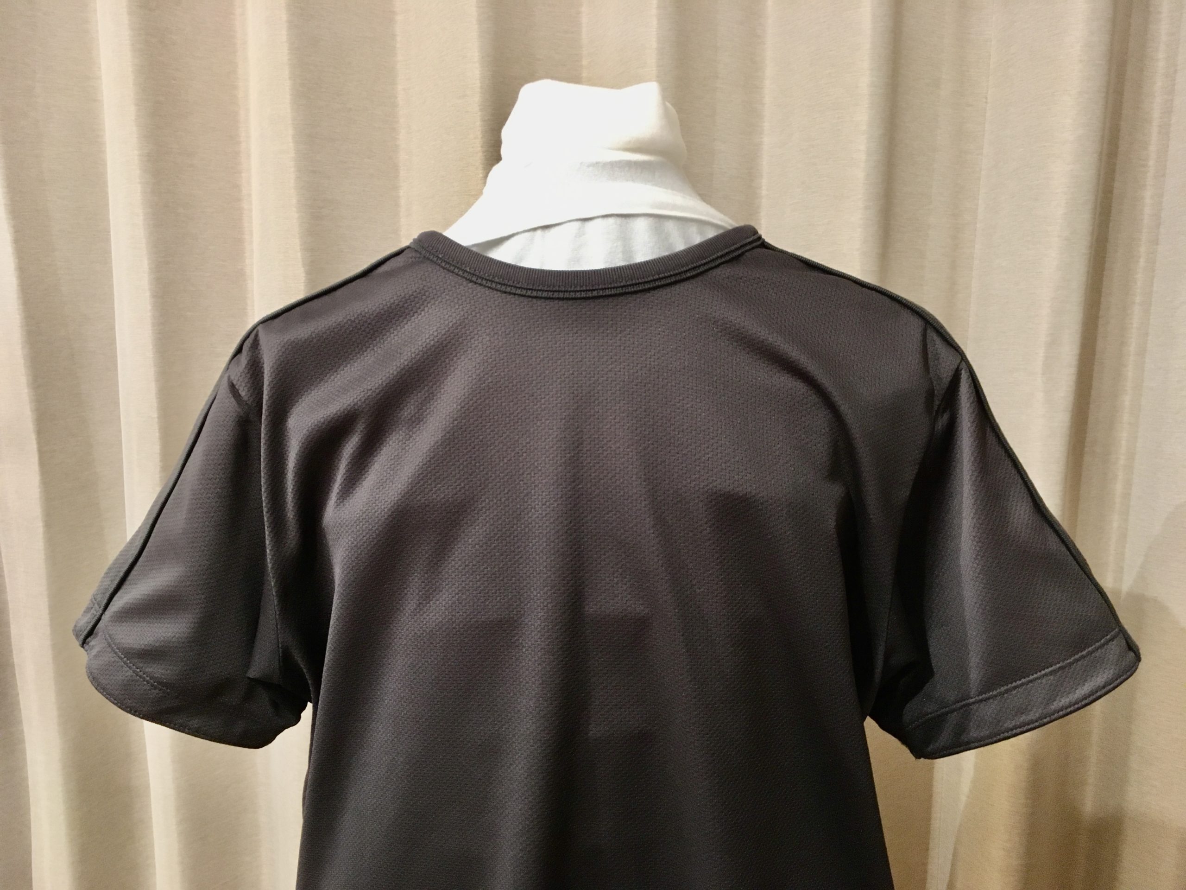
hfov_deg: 61.7
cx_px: 593
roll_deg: +1.0
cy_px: 445
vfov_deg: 48.2
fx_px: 994
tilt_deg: -12.4
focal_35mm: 29
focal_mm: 4.15
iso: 200
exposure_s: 1/20
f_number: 2.2
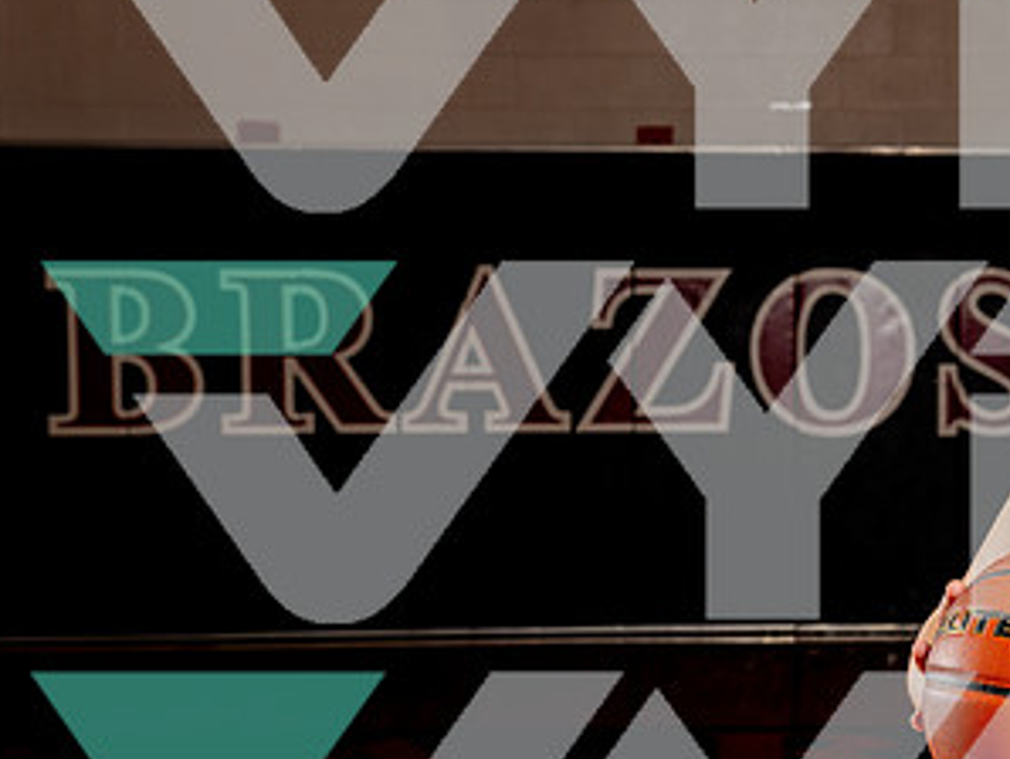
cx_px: 905
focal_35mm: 101
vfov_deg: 14.7
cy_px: 442
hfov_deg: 19.1
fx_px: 2949
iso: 100
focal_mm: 54
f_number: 8
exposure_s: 1/250
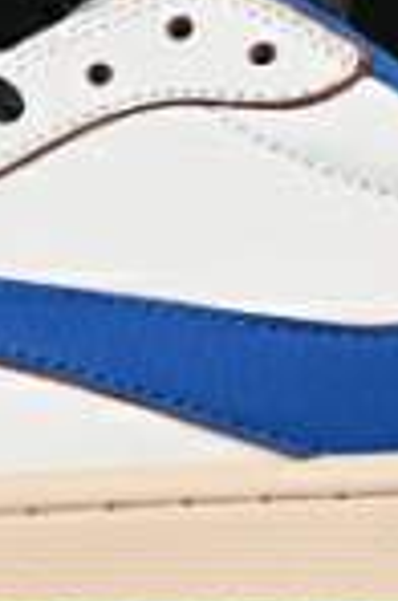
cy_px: 45
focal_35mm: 371
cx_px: 102
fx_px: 6181
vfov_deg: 5.6
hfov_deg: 3.7
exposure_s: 1/80
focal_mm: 50
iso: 160
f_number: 8
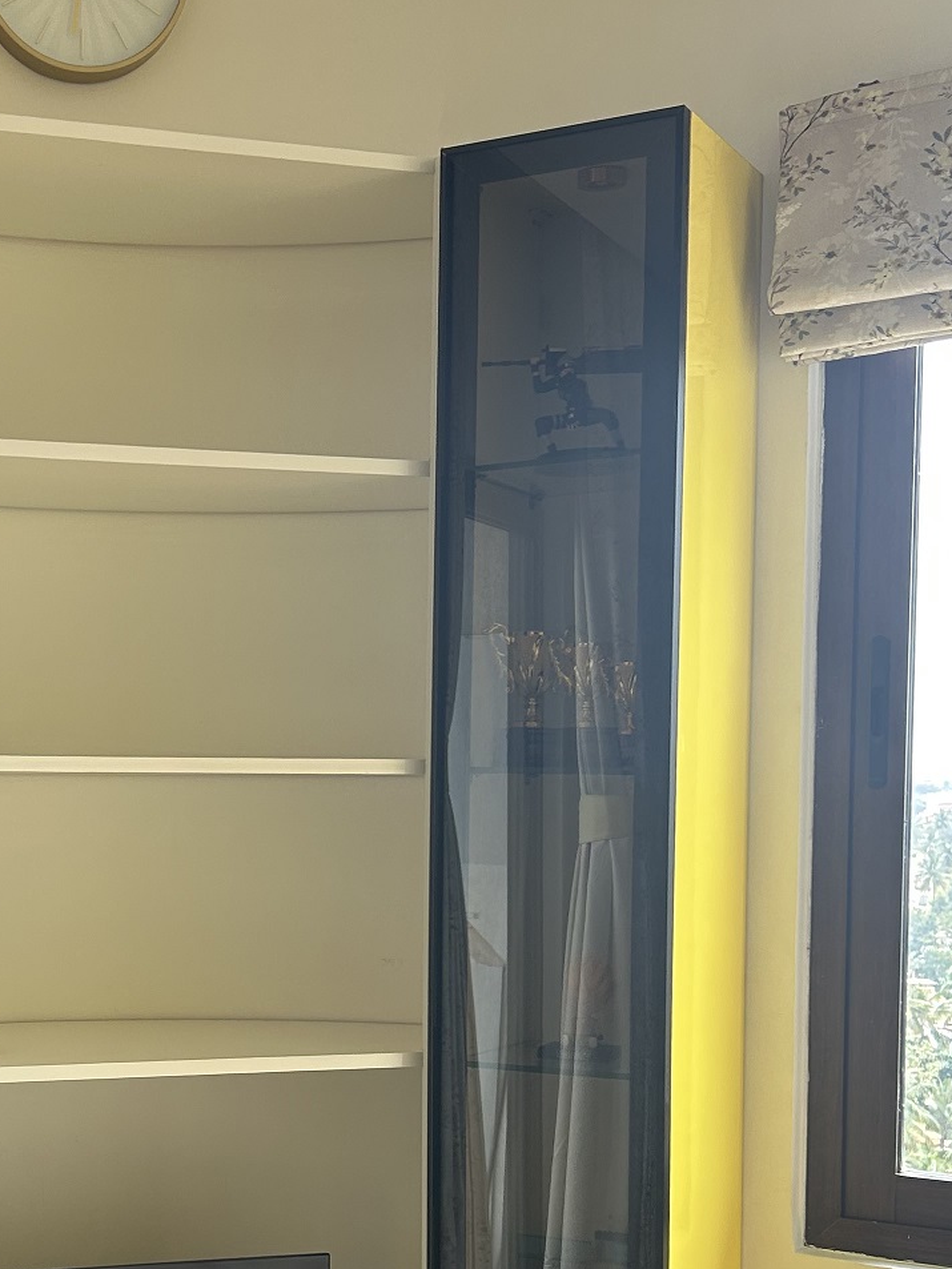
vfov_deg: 34.3
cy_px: 921
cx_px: 134
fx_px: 2016
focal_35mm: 55
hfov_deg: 25.9
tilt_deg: -2.4
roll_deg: -0.1
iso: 50
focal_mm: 5.7
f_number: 1.5
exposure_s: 1/195
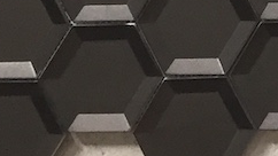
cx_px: 642
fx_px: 1444
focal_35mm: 196
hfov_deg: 9.8
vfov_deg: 5.7
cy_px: -326
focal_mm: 4.15
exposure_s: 1/33
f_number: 2.2
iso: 40
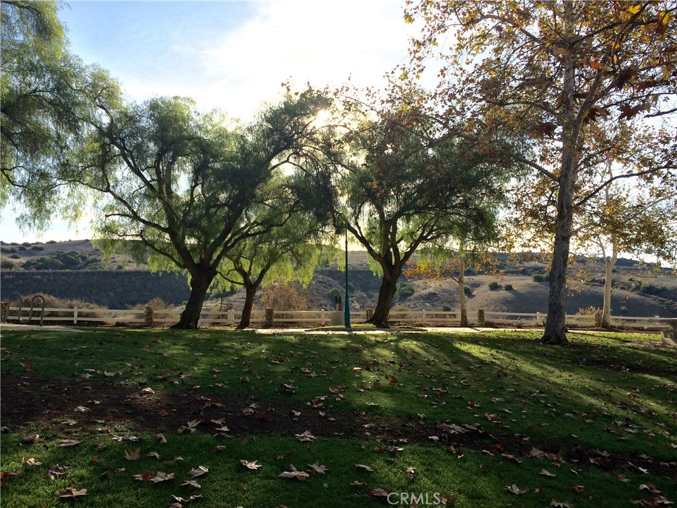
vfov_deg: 46.8
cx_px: 338
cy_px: 254
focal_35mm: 30
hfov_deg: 60.0
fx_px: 587
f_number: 2.2
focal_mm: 4.12
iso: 32
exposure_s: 1/1866
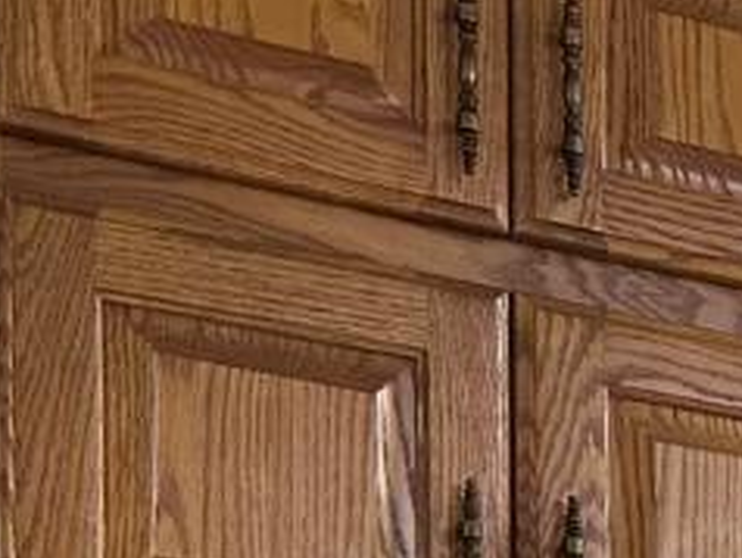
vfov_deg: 8.7
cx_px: 1998
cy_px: 1448
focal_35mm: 151
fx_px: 3240
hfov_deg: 10.5
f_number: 1.78
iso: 160
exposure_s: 1/120
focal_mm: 6.86
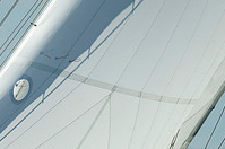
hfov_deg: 1.1
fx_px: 11669
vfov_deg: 0.7
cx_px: 14
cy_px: 193
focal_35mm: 1870
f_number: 5
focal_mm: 600
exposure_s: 1/3200
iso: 400
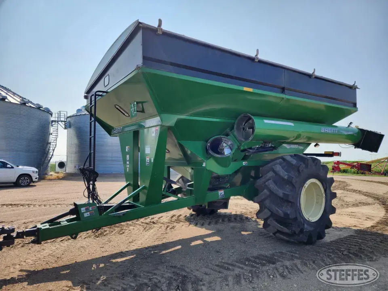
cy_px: 146
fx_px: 258
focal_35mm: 23
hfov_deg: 73.9
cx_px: 194
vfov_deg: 58.9
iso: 12
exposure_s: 1/1145
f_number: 1.8
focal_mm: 6.4
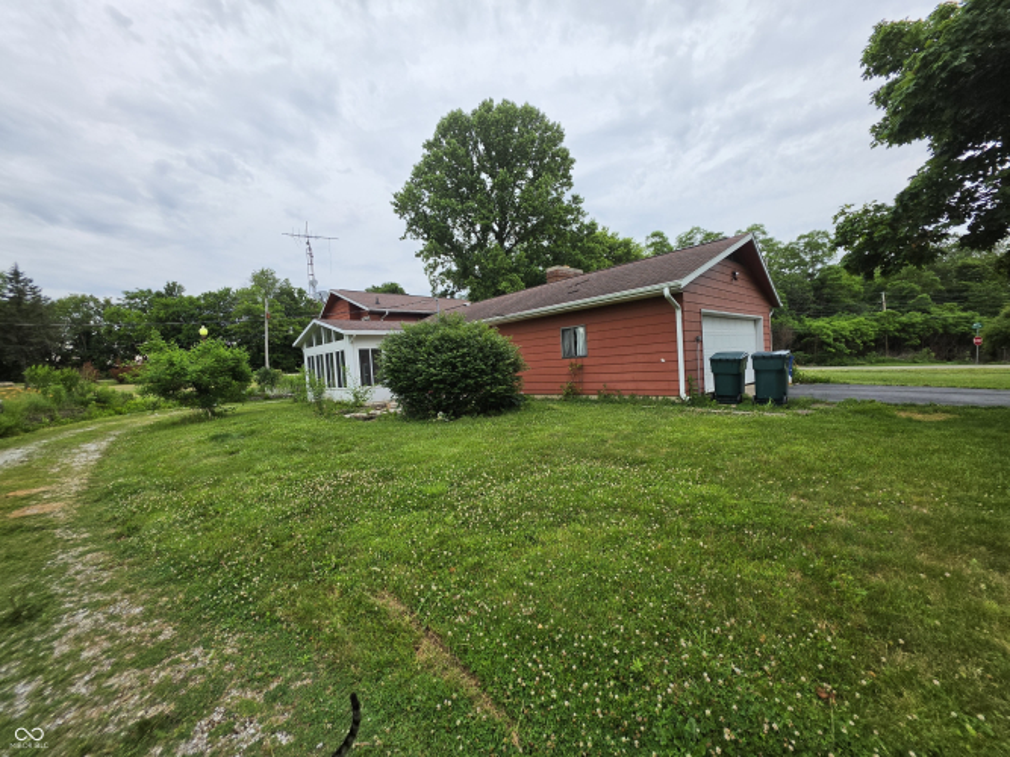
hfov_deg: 106.2
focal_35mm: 13
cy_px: 378
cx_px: 505
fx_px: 379
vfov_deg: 89.9
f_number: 1.9
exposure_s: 1/612
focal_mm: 2.2
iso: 32
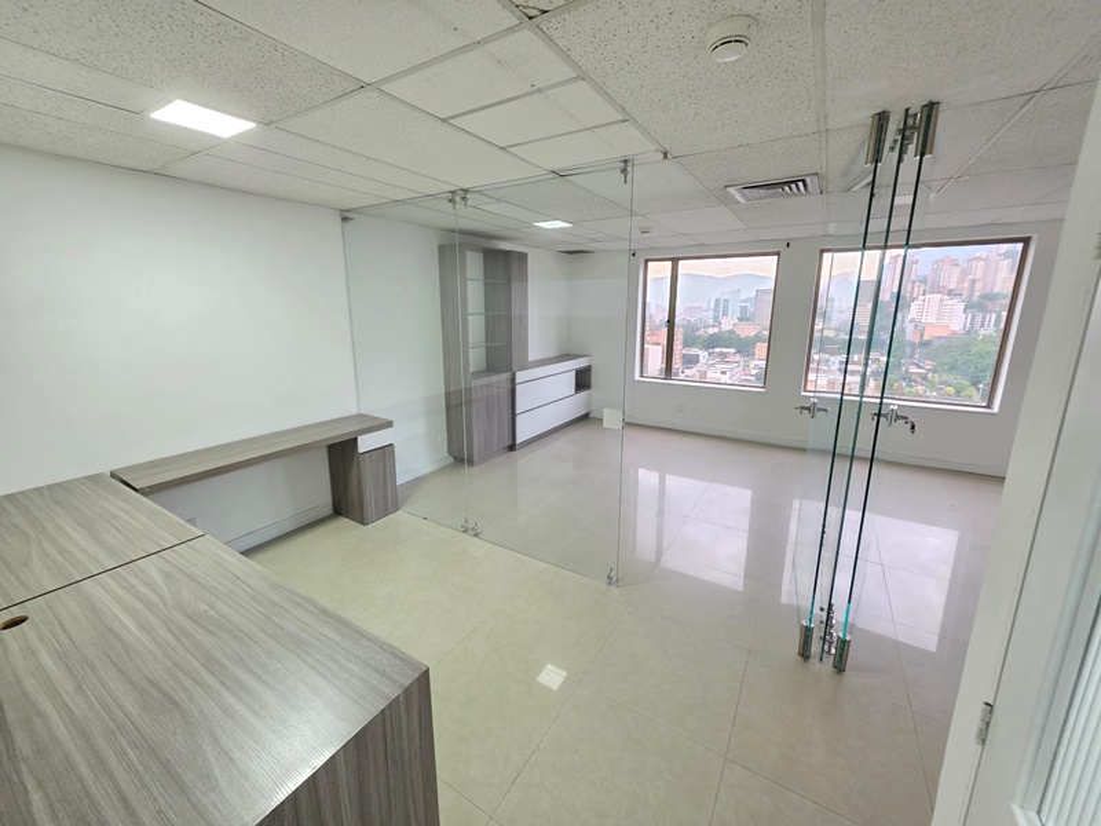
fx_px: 413
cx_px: 550
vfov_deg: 89.9
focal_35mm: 13
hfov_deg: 106.2
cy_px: 413
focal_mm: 2.2
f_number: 1.9
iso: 640
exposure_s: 1/60
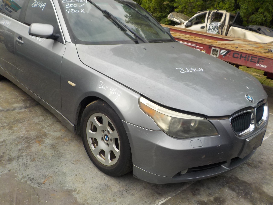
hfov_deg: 60.0
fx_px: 237
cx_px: 136
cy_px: 102
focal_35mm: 30
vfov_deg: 46.8
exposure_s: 1/400
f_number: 3.3
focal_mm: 4.1
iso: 125
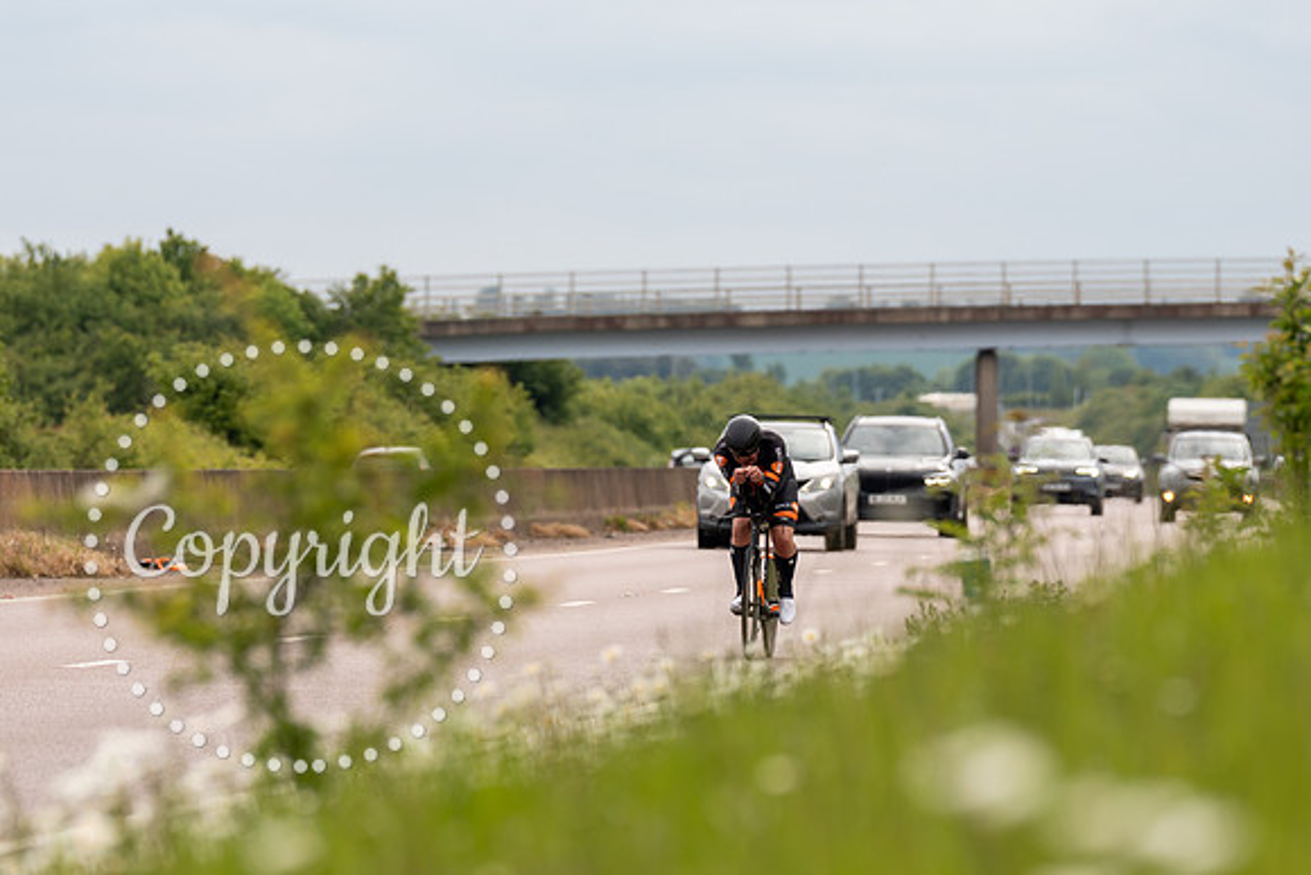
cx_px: 748
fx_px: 11441
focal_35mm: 314
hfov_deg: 6.6
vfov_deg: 4.4
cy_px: 476
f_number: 4
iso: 125
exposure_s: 1/800
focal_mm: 200
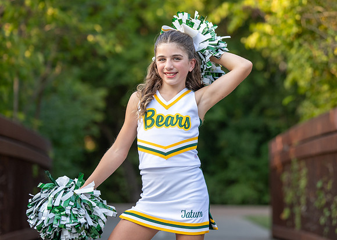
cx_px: 184
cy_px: 98
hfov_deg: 13.3
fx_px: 1446
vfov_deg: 9.5
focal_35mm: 151
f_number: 2.8
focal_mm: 109
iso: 800
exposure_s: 1/1250
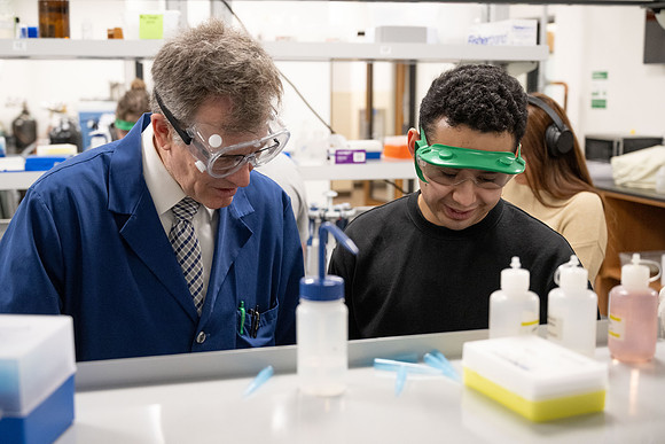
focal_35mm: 49
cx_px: 316
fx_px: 910
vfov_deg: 27.4
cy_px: 211
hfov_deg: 40.1
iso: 2500
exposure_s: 1/250
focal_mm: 47
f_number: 4
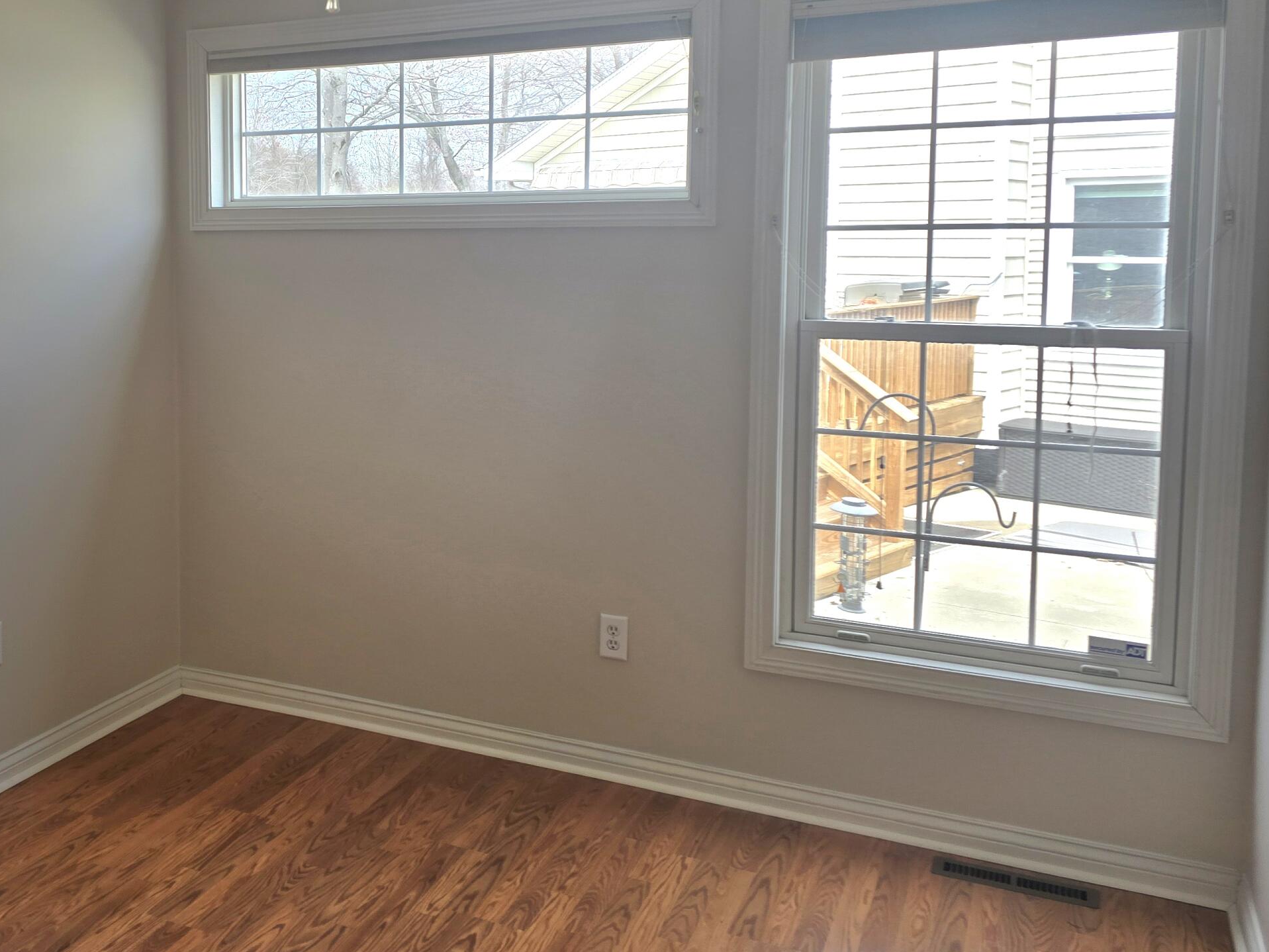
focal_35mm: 36
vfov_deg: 39.4
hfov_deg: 49.5
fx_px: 1320
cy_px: 363
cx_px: 332
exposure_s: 1/120
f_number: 1.7
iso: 12
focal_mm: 6.3
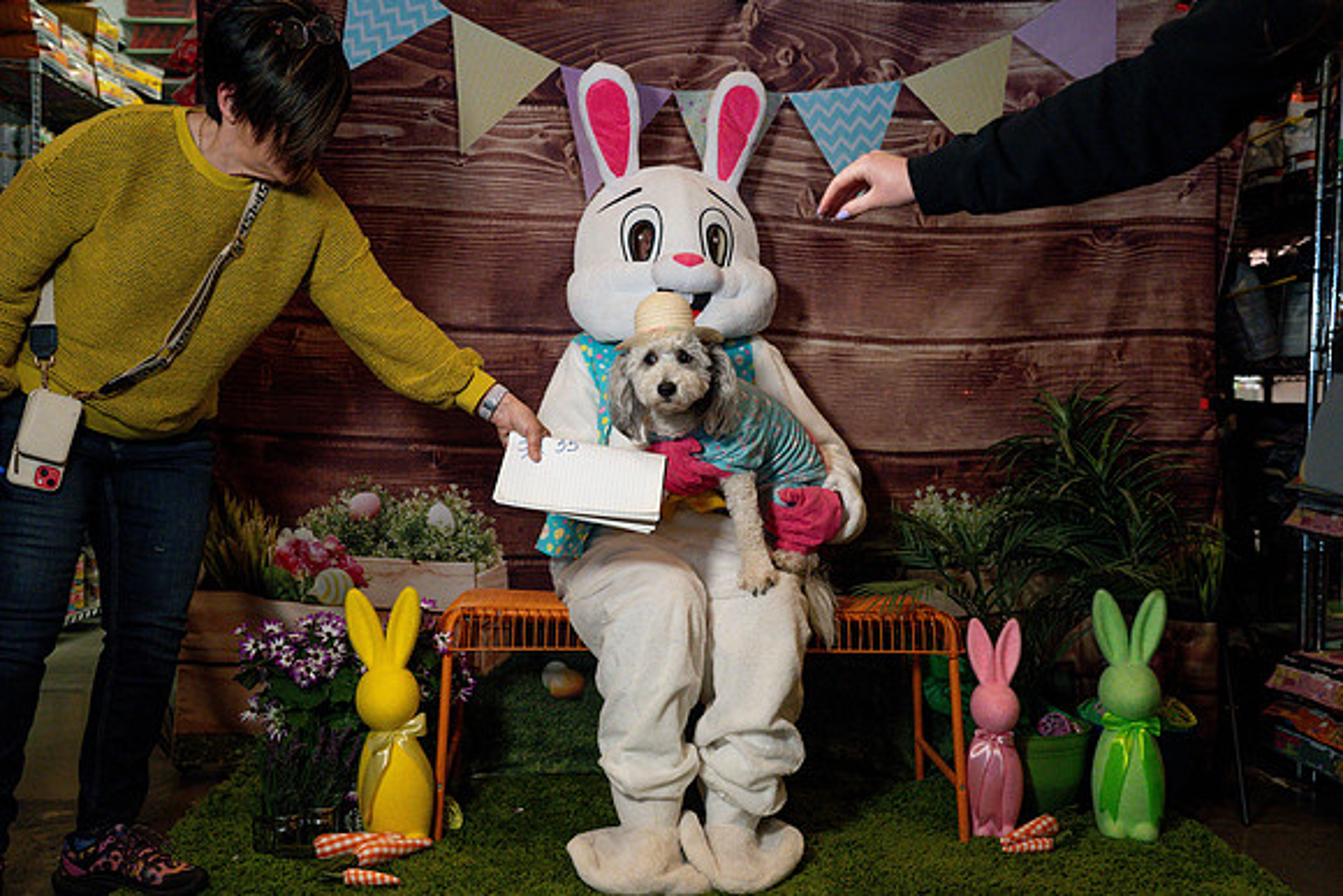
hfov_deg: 50.7
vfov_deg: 35.1
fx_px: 1418
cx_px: 672
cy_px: 448
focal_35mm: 38
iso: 8000
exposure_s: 1/500
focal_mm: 38
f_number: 4.5
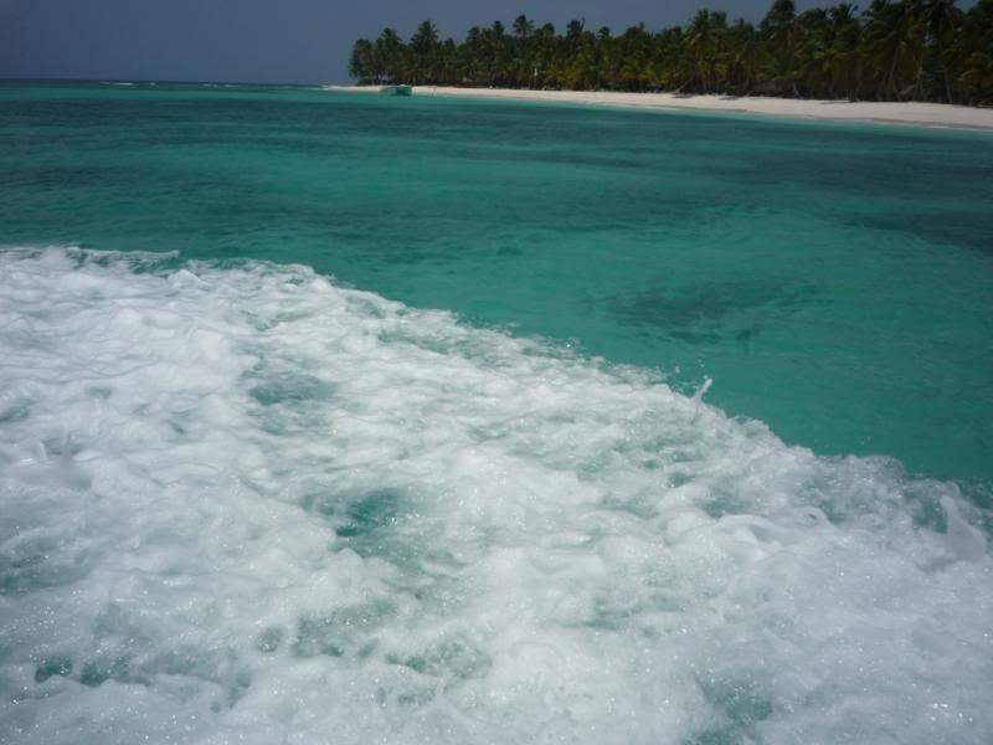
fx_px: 918
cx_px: 496
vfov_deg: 44.2
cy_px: 372
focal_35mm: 32
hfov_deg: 56.8
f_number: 8
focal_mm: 5.2
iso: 100
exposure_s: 1/1000
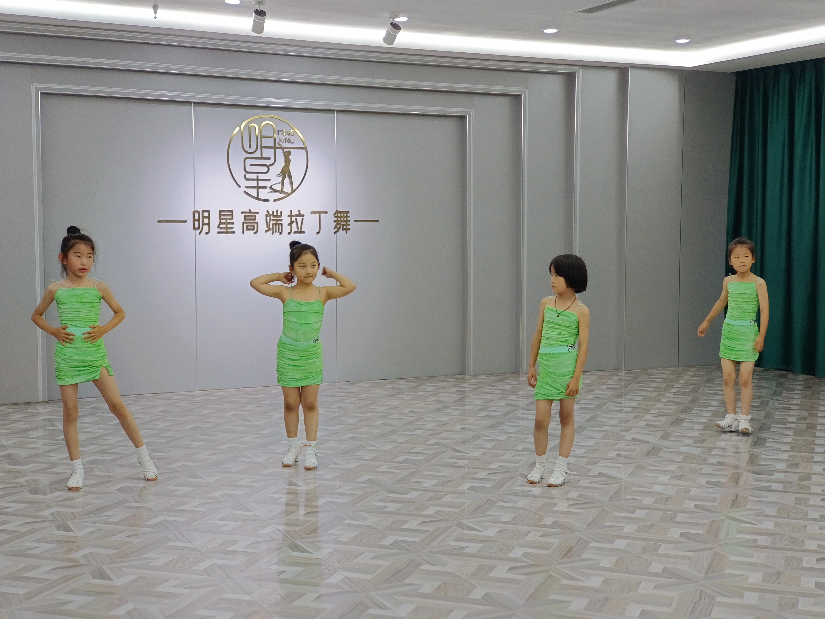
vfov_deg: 29.1
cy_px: 310
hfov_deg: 38.2
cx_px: 412
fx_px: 1192
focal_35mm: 50
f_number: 2
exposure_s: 1/50
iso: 155
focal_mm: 6.7
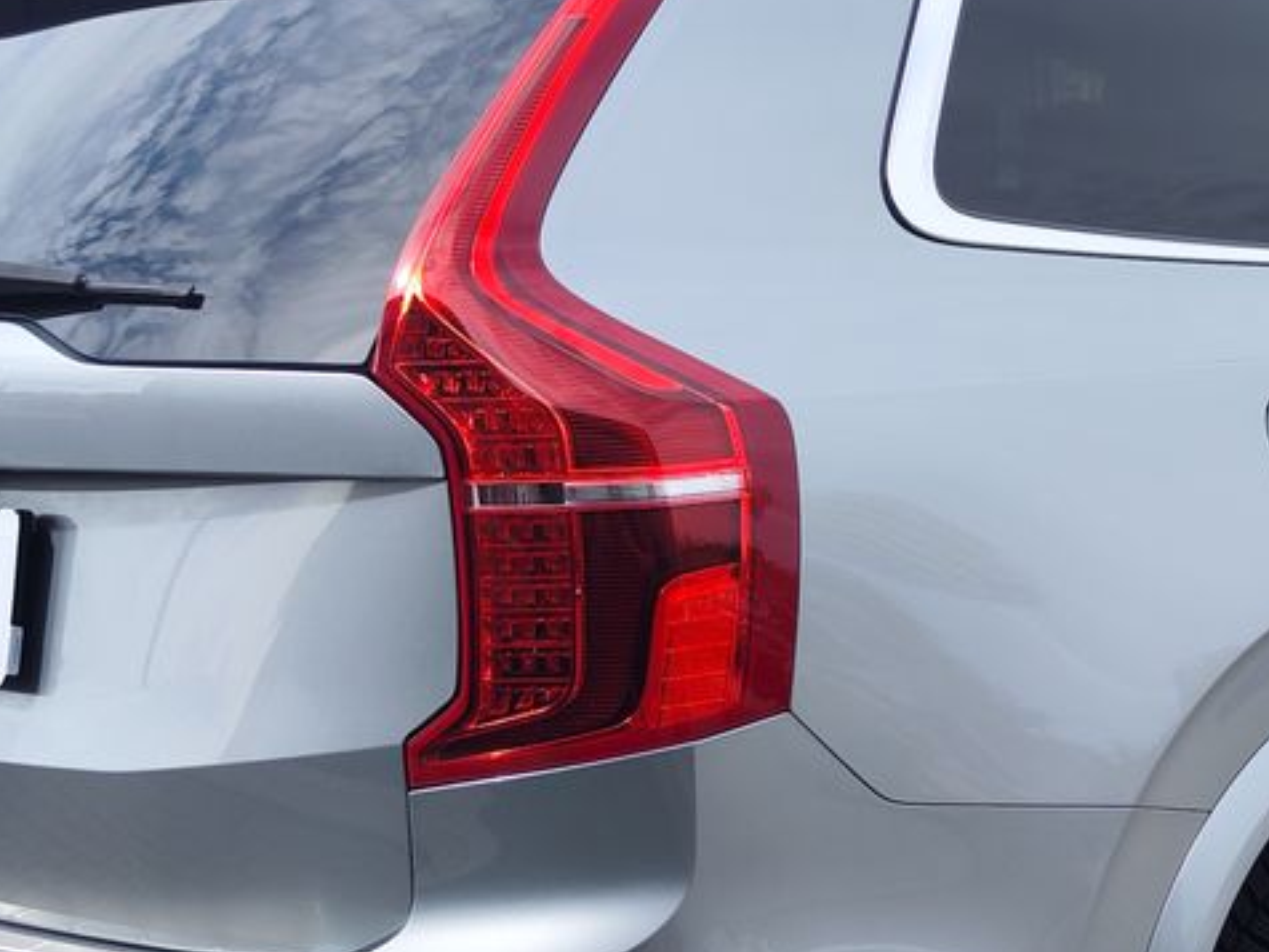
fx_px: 2126
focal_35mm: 58
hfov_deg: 32.4
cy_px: 776
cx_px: 1002
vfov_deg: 24.8
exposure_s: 1/659
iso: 50
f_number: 1.69
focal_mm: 7.01
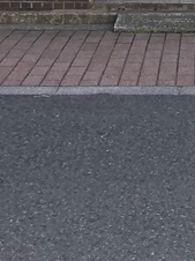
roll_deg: -0.2
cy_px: -113
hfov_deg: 11.2
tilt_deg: -4.1
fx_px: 956
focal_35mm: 127
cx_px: 292
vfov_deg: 14.6
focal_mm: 4
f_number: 1.8
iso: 20
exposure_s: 1/440
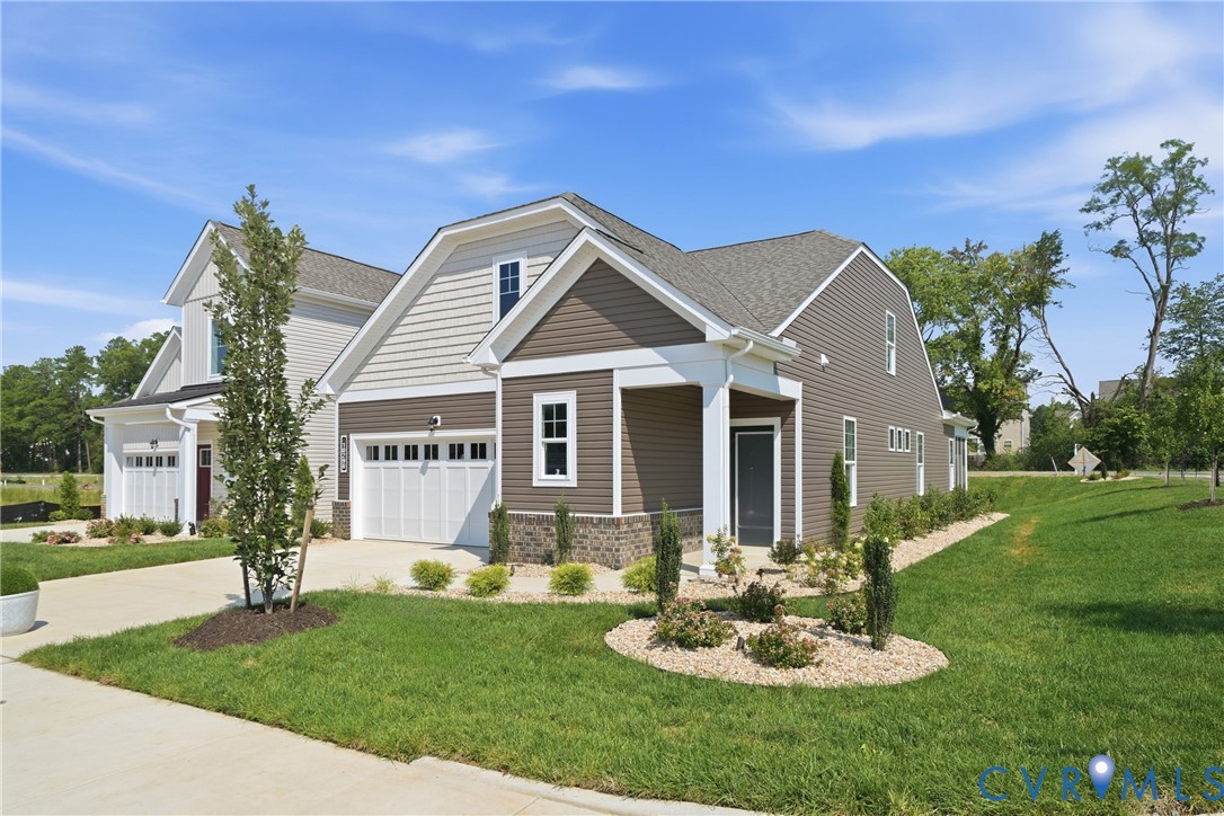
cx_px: 612
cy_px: 408
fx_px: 714
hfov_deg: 81.2
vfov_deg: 59.5
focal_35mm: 21
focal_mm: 21
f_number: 8
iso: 100
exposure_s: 1/250
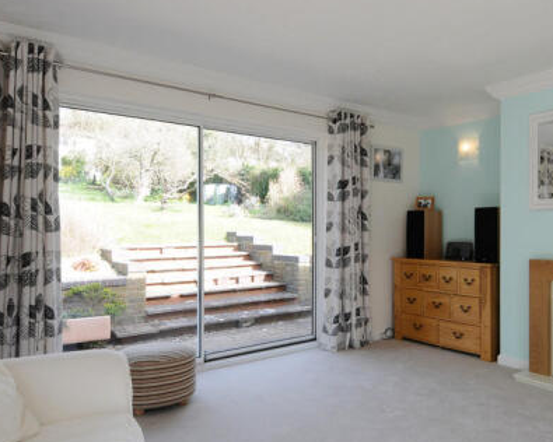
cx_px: 361
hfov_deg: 61.0
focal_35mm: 28
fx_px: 458
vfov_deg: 51.5
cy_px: 218
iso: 200
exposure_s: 1/30
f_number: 10
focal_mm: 12
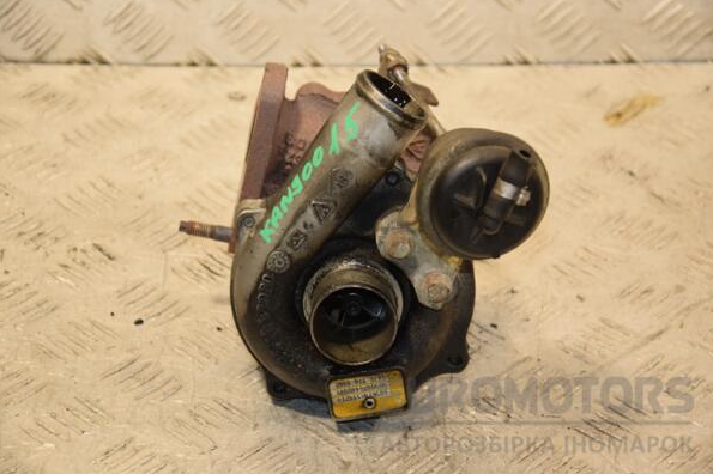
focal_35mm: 114
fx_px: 2247
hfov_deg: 18.0
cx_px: 357
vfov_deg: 12.1
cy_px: 236
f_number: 5.3
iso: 800
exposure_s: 1/125
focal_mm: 75
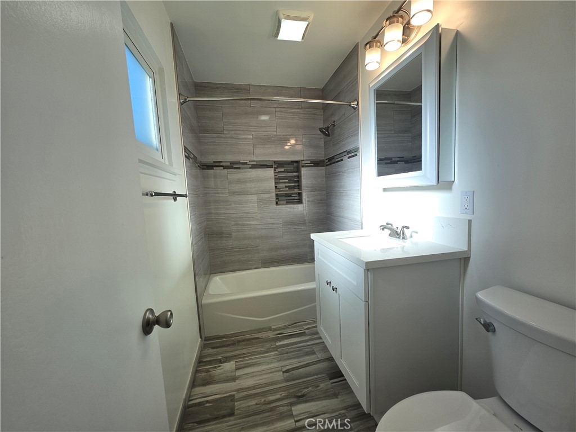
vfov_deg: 89.9
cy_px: 216
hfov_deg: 106.2
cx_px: 288
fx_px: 216
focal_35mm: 13
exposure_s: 1/125
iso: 50
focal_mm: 2.2
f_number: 2.2
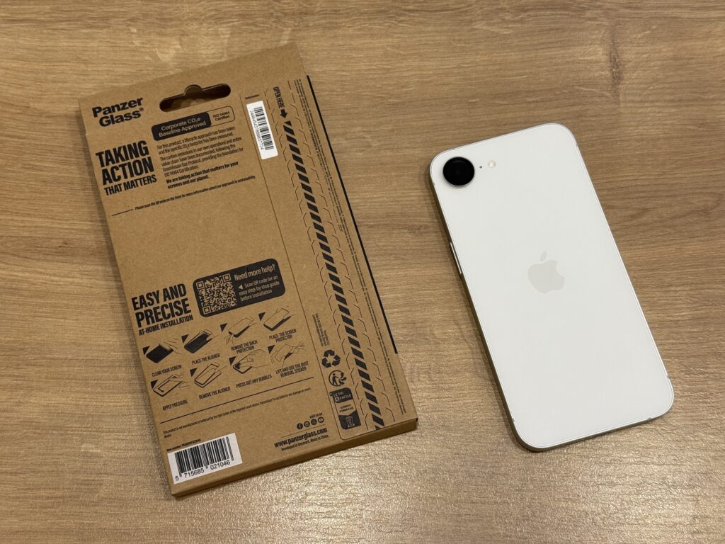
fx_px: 1005
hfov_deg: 39.7
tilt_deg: -71.1
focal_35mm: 48
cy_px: 272
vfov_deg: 30.3
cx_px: 362
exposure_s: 1/71
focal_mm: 6.76
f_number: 1.78
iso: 100
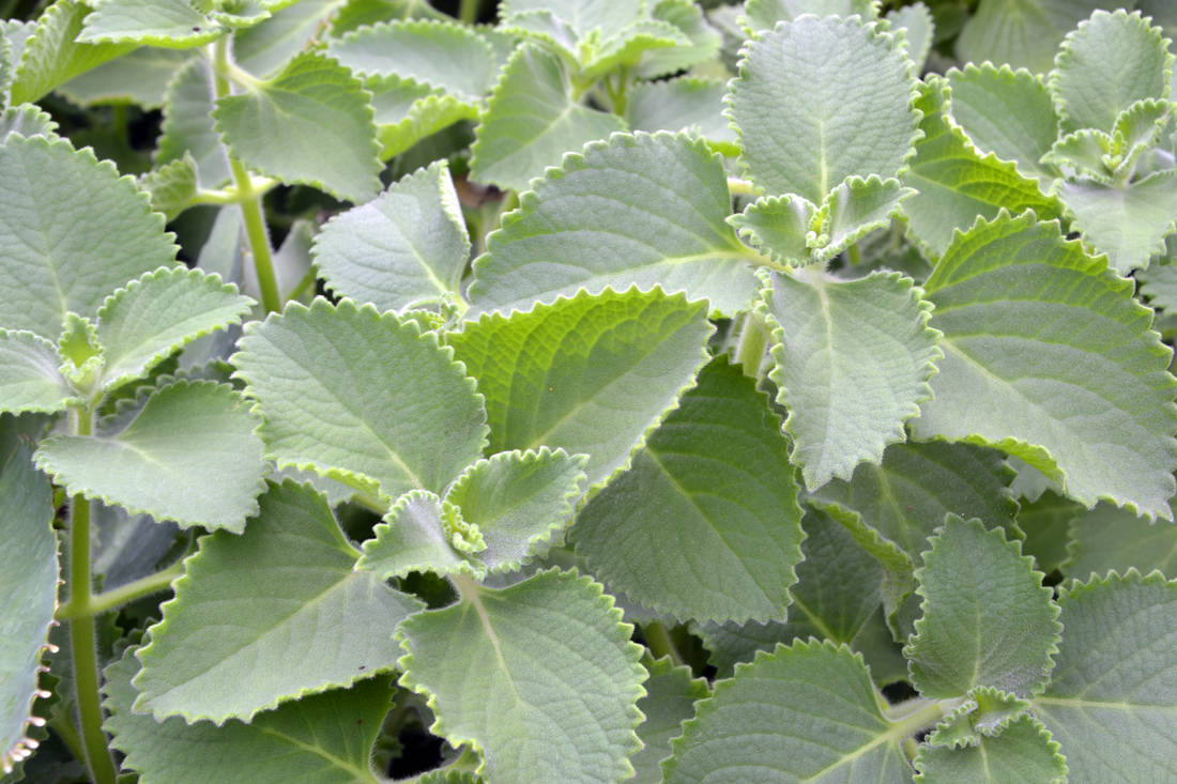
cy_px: 392
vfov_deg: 18.9
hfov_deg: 28.1
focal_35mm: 72
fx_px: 2353
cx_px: 588
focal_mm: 48
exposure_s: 1/15
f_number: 14
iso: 200
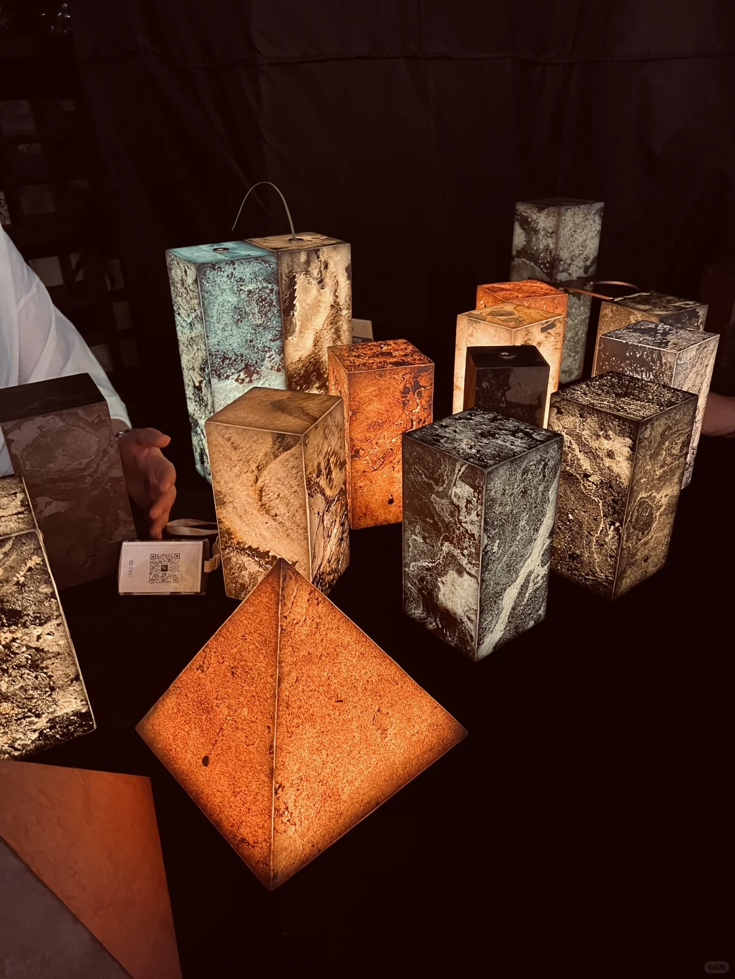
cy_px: 490
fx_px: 736
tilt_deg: -26.6
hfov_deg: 53.1
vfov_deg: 67.3
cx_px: 368
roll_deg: +1.3
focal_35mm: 26
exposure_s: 1/50
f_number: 1.5
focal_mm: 5.7
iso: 320
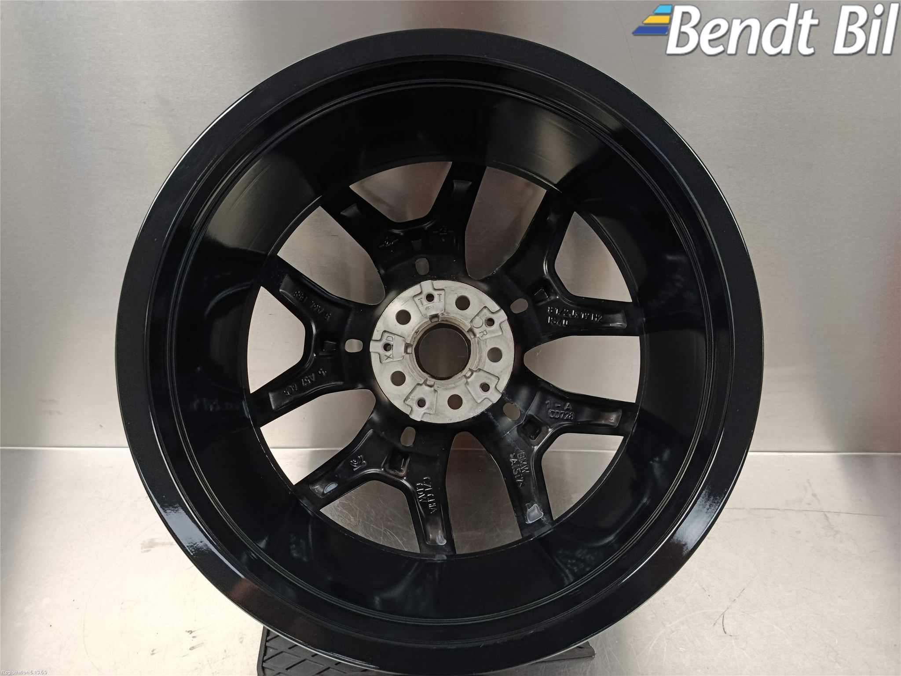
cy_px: 338
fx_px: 625
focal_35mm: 24
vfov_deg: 56.8
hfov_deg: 71.6
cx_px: 450
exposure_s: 1/50
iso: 1050
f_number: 1.7
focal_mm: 5.24
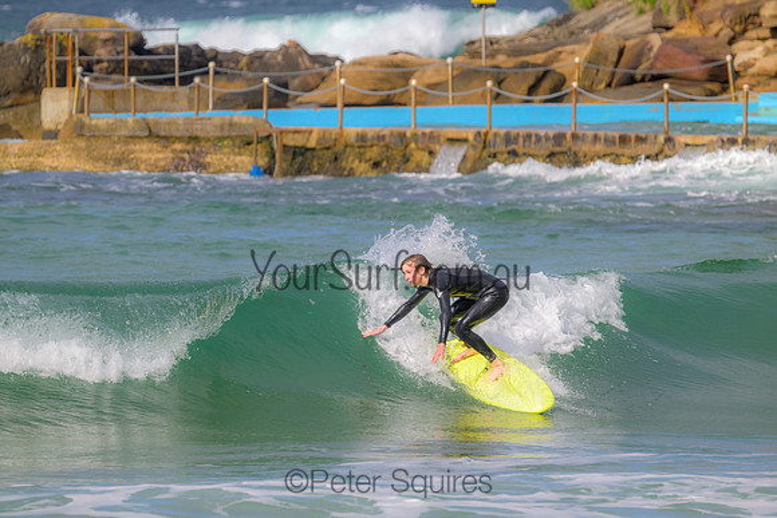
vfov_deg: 2.3
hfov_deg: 3.5
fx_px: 12737
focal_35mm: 590
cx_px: 388
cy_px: 259
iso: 720
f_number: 11
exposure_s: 1/1250
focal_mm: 590
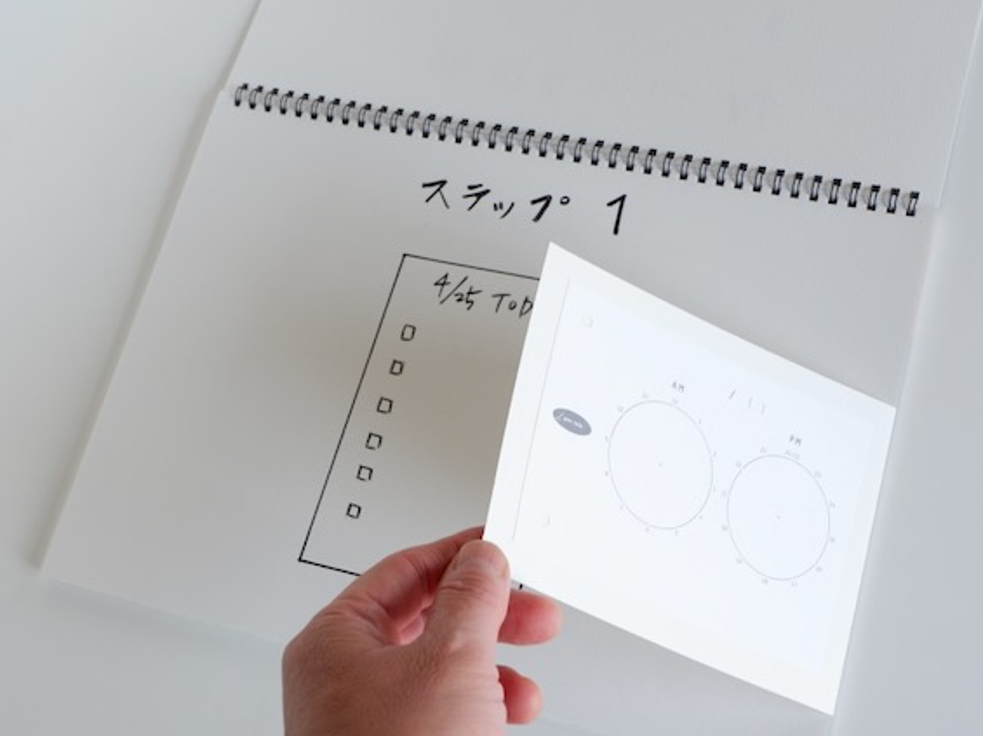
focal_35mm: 48
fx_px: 1362
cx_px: 522
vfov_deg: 30.2
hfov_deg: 39.7
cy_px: 365
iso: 320
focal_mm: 29.5
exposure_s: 1/30
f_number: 8
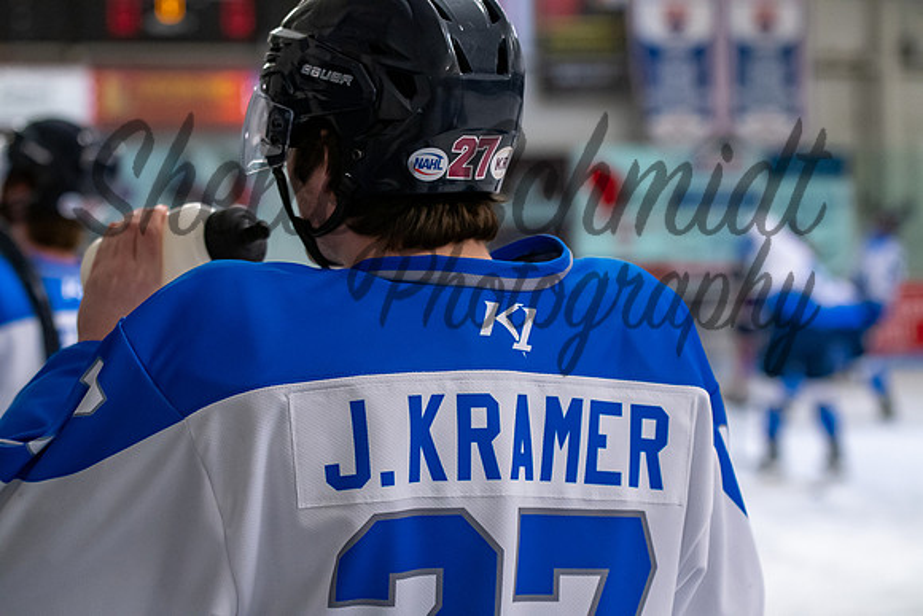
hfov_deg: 19.5
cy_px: 308
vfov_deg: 13.0
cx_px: 462
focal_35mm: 105
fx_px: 2693
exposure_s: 1/800
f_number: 3.2
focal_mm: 70
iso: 2000
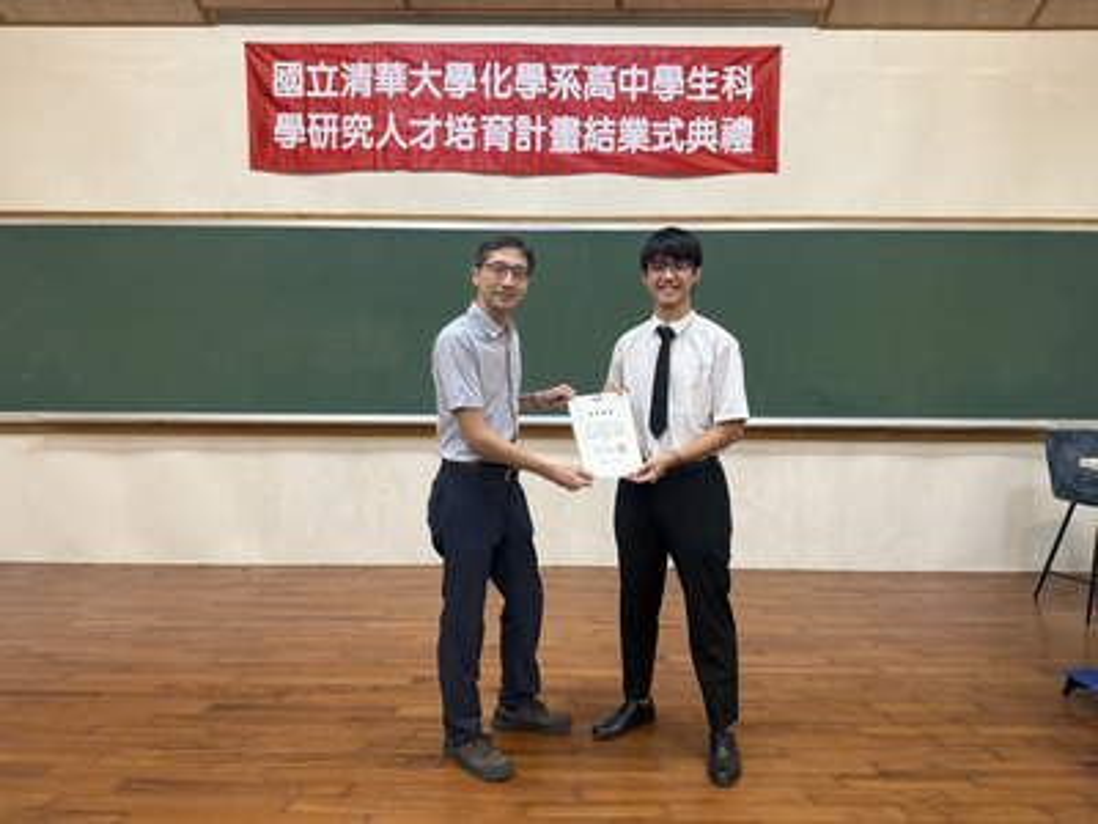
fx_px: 761
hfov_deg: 71.6
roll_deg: -0.1
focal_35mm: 24
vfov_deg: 56.8
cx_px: 549
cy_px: 412
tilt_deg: -5.7
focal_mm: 6.76
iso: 160
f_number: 1.78
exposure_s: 1/60
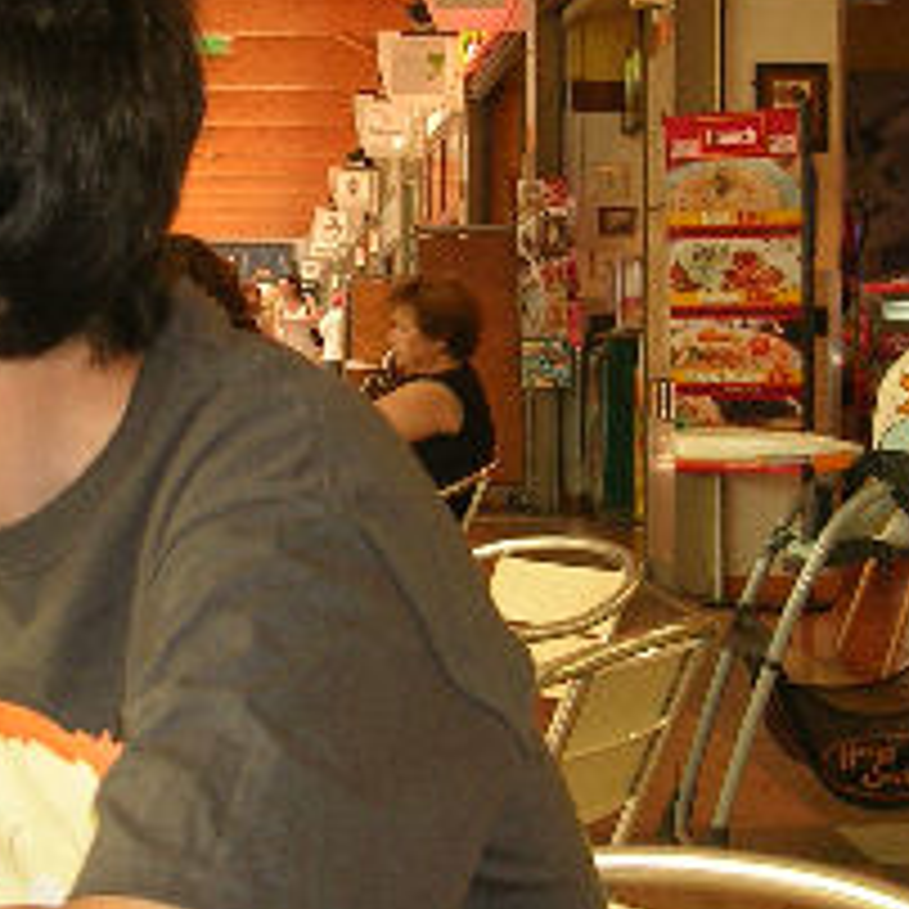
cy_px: 261
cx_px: 432
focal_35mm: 85
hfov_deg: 20.4
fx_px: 2525
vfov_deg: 20.3
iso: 50
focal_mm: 5.8
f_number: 2.8
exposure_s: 1/30
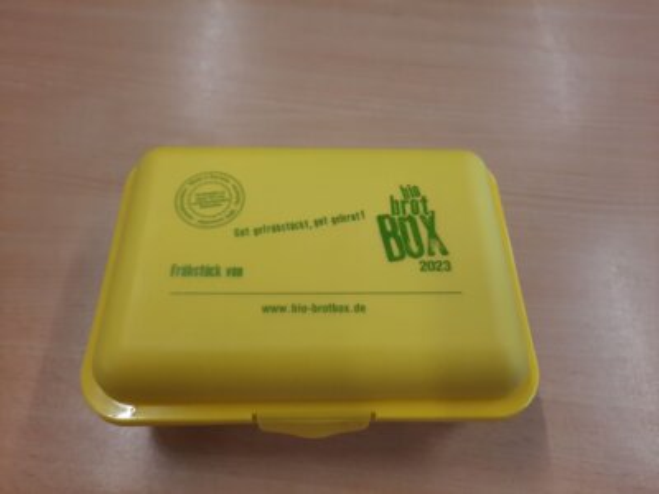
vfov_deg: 54.9
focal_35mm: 25
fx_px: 476
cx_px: 330
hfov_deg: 69.4
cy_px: 247
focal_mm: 4.6
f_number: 2
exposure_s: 1/50
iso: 64
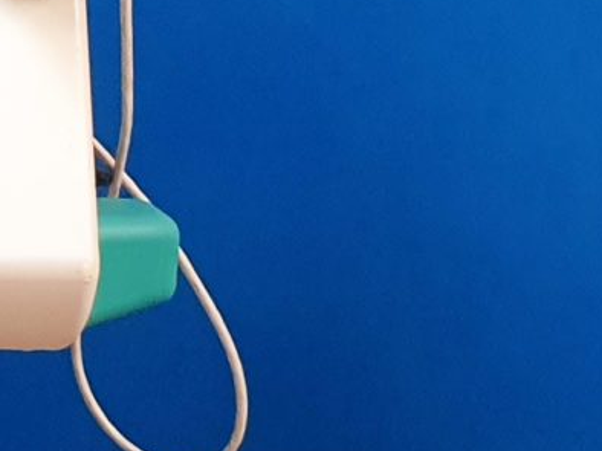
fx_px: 2937
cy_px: -23
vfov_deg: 8.7
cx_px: -857
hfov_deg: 10.1
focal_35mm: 169
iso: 200
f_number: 2.4
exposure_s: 1/50
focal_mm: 4.3
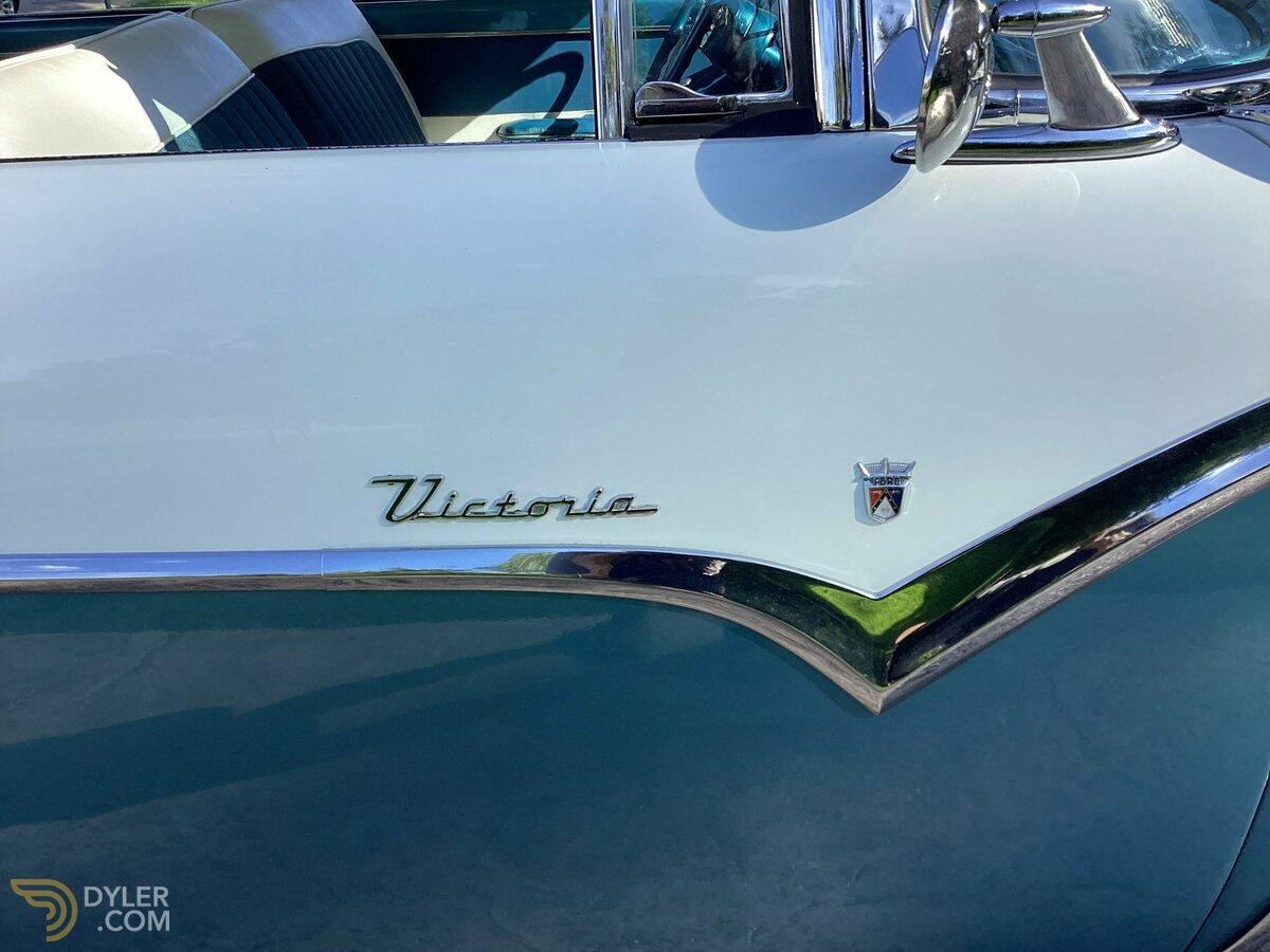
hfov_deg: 58.4
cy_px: 476
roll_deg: -0.2
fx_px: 1137
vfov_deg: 45.4
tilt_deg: -28.5
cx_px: 635
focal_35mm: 31
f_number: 2.4
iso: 25
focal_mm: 3.3
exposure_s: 1/702
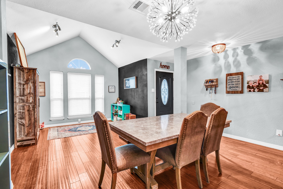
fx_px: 126
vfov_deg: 73.7
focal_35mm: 16
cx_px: 142
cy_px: 96
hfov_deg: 96.7
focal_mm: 10
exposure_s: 1/1.67
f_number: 7.1
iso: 100
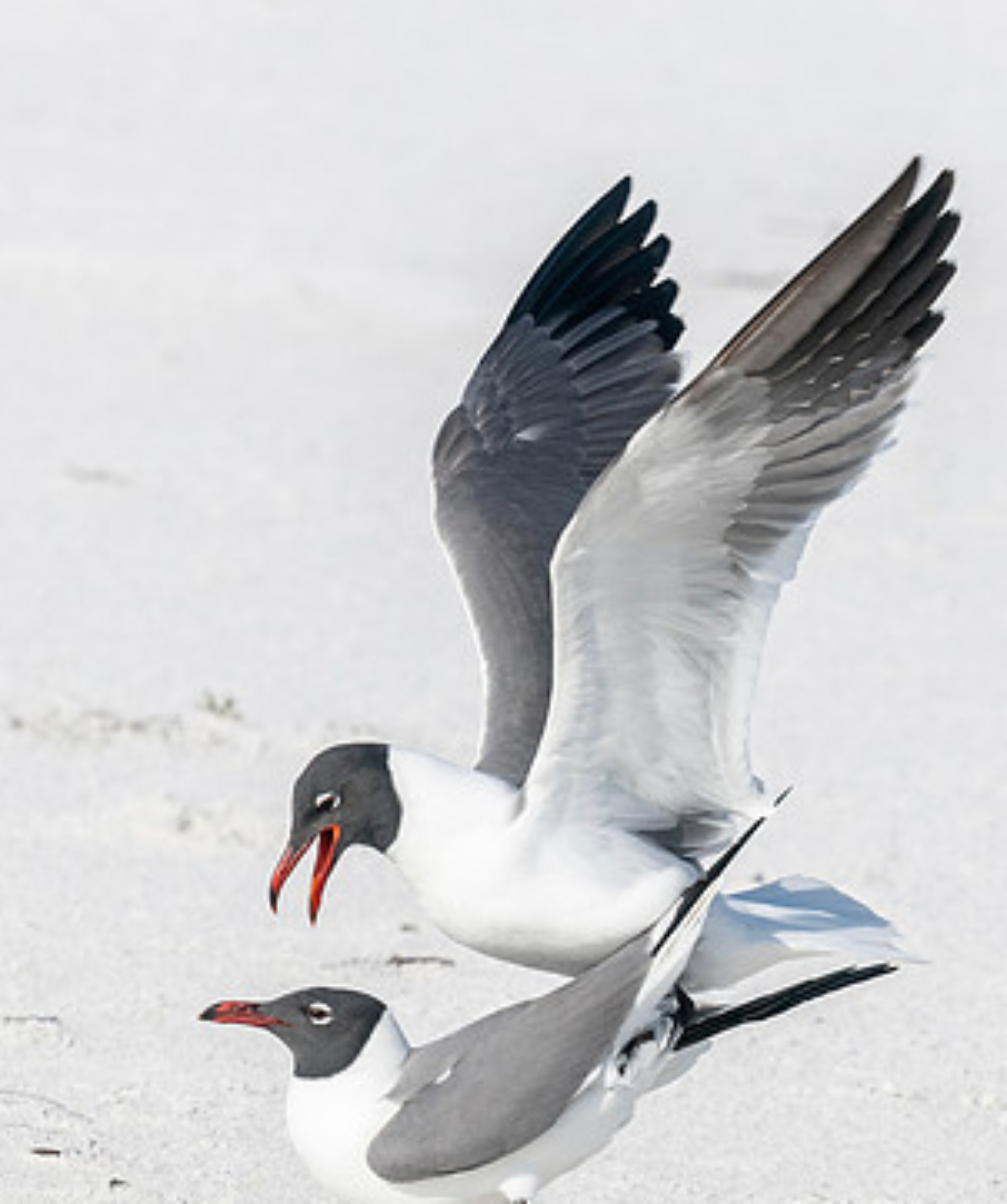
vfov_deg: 1.3
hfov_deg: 1.1
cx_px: 1092
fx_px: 52809
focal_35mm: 1456
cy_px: 999
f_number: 8
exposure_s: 1/1600
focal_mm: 420
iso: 500
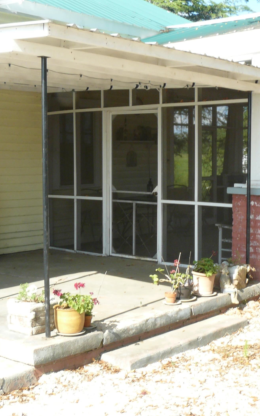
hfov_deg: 23.1
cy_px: 214
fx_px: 635
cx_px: 158
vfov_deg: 36.3
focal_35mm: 56
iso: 100
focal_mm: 6
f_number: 8
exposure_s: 1/50
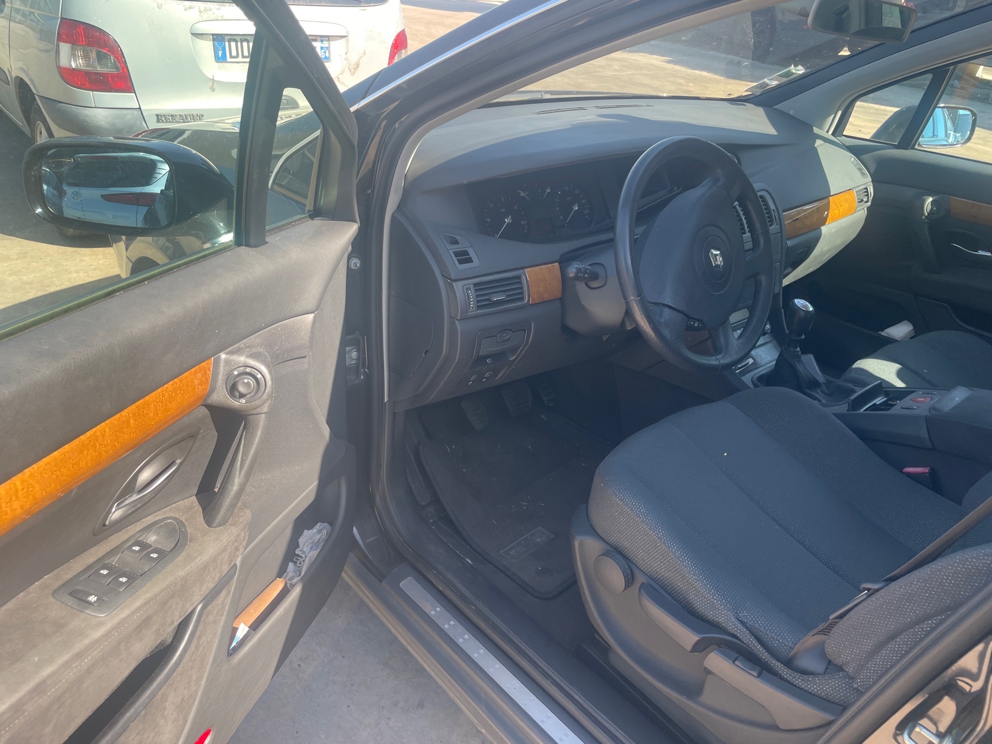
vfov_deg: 53.1
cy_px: 372
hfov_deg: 67.3
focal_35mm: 26
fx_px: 745
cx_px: 496
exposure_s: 1/359
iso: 32
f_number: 1.6
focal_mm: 4.2
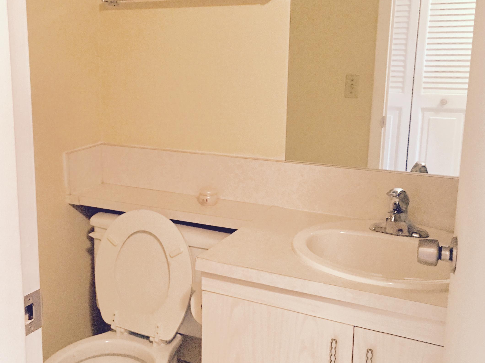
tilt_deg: -10.3
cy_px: 165
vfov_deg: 35.1
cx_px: 186
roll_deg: +0.4
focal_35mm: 41
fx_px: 574
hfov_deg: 45.4
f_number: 2.2
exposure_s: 1/20
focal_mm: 4.15
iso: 200
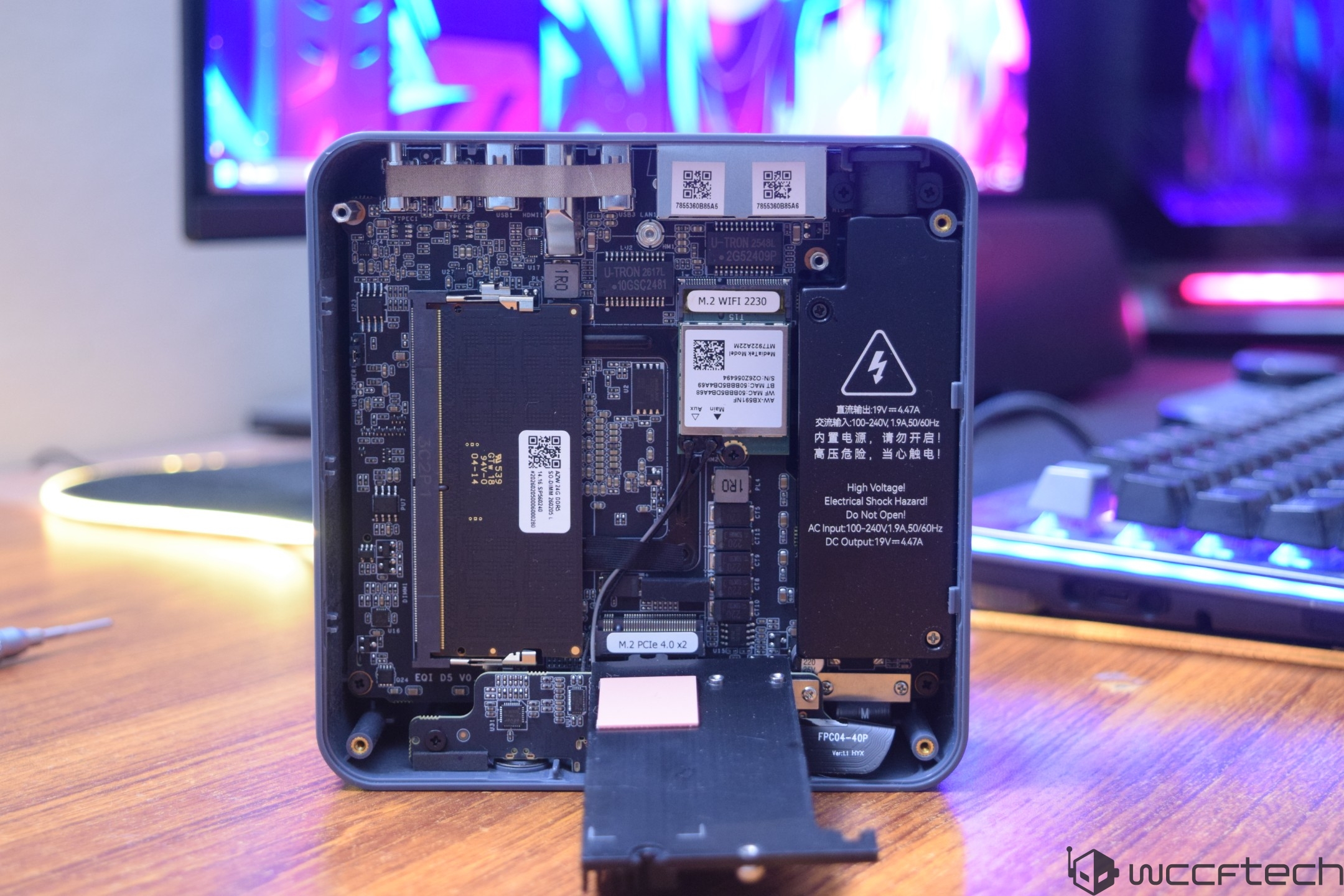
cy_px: 448
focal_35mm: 60
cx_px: 672
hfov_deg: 33.4
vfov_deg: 22.6
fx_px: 2240
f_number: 5.6
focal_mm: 40
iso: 1600
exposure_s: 1/8
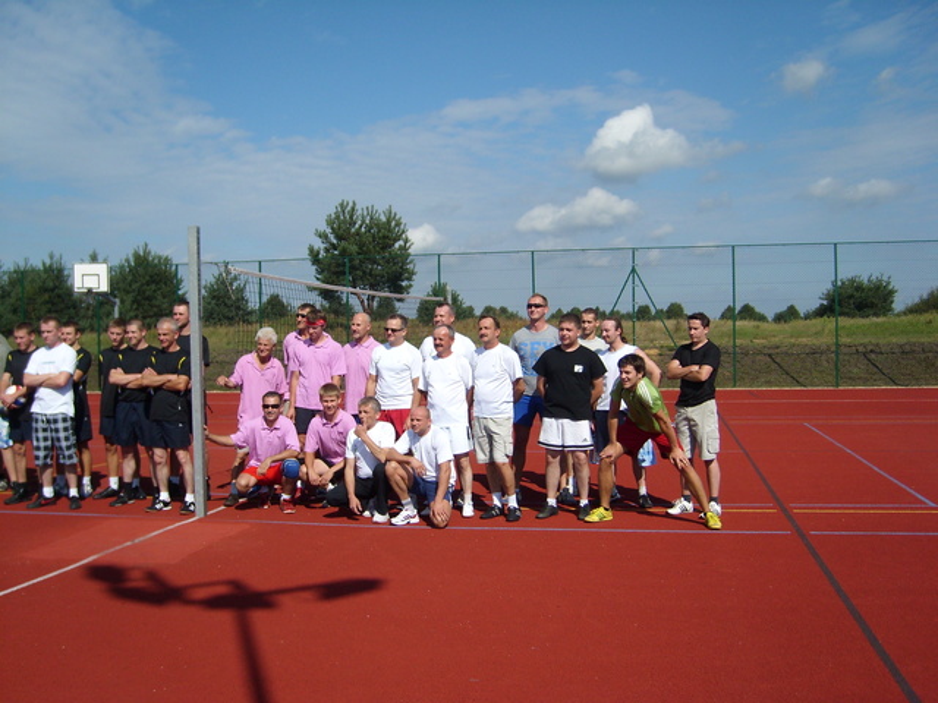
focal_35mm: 35
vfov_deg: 40.7
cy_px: 352
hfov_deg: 52.6
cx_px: 469
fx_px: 948
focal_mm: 5.8
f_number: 7.1
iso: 50
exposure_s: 1/569
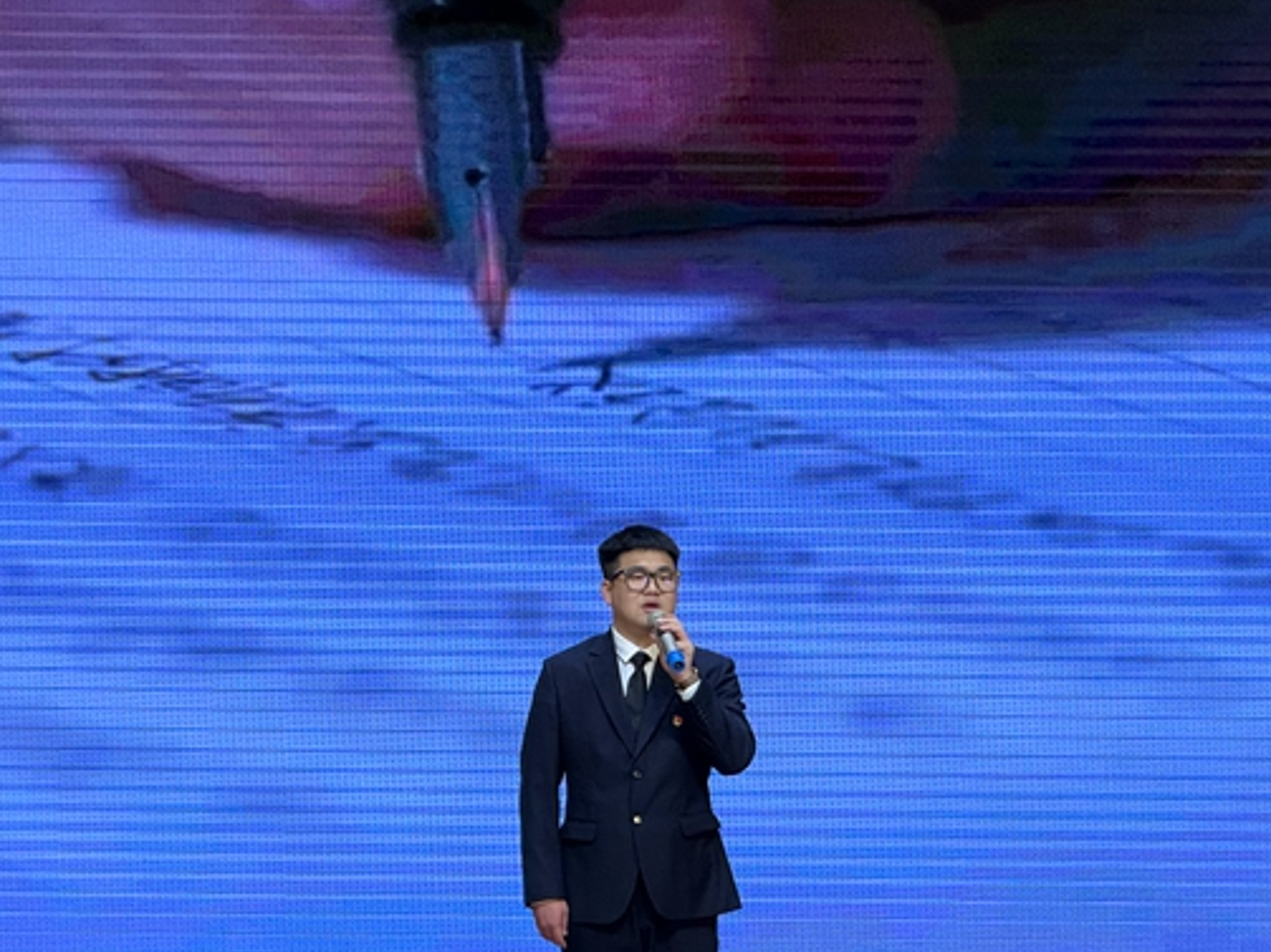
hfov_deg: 10.4
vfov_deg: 7.8
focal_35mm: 191
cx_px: 654
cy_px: 677
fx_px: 7011
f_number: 2.8
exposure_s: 1/100
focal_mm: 15.66
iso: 125
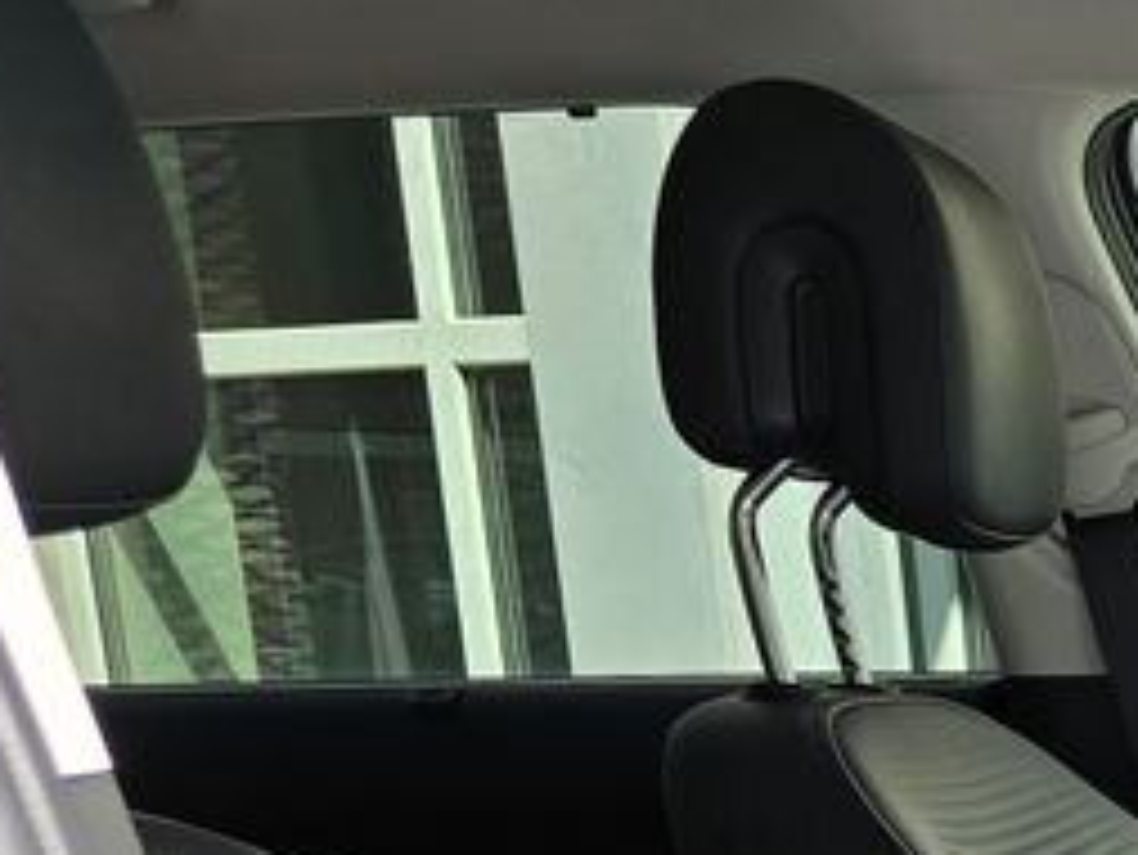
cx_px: 2236
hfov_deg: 16.4
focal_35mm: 93
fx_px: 3059
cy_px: 1422
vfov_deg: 14.4
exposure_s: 1/180
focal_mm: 6.3
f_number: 1.7
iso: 12
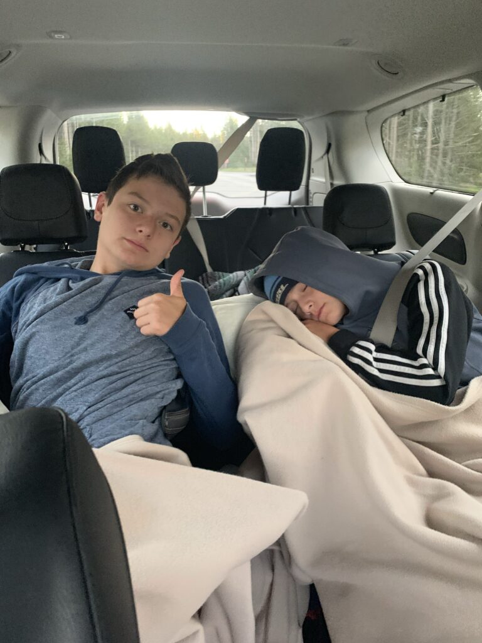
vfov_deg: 67.3
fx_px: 483
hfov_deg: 53.1
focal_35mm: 26
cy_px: 322
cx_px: 241
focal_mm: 4.25
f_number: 1.8
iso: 640
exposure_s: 1/30
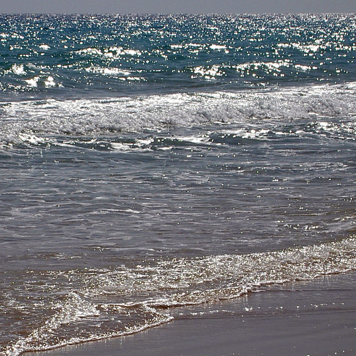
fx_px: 2234
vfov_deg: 9.1
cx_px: 18
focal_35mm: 192
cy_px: 190
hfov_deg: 9.1
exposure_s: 1/640
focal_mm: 16.8
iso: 50
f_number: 8.3
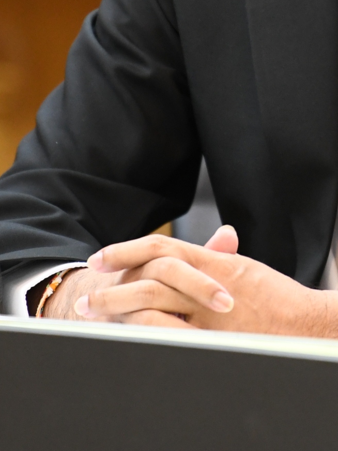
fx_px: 9283
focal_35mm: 713
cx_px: 339
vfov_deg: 2.8
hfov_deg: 2.1
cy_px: -84
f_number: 2.8
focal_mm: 200
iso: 1600
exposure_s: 1/100
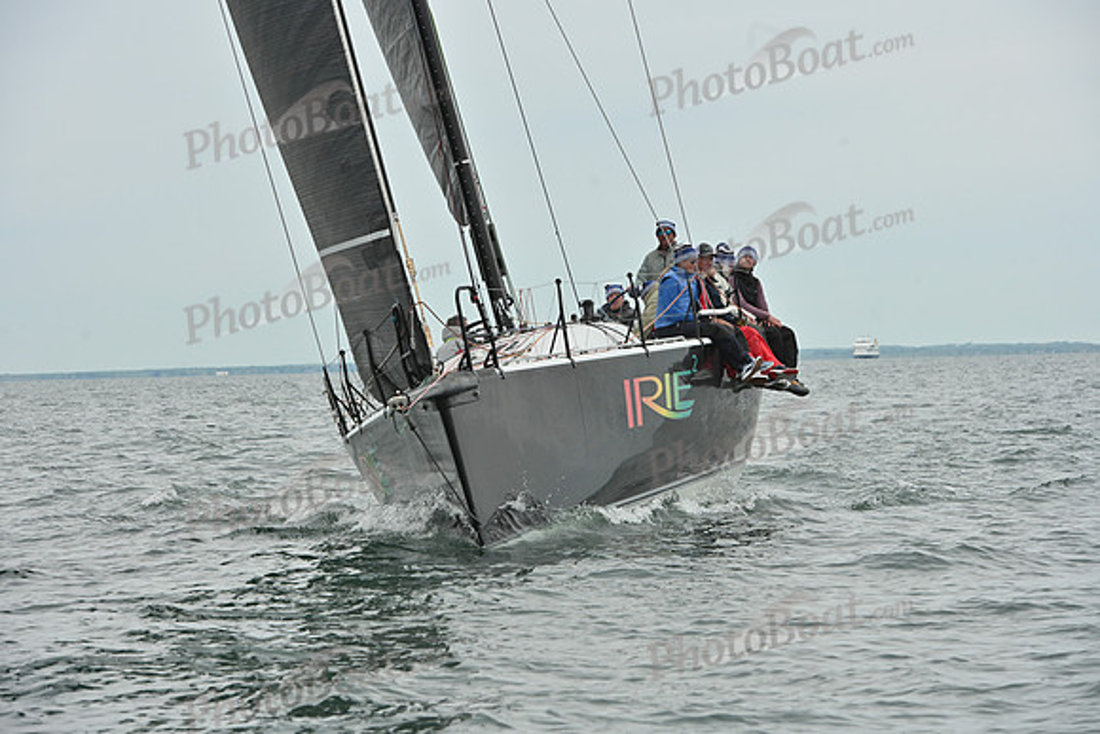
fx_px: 4890
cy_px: 367
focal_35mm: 160
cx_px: 550
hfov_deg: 12.8
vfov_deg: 8.6
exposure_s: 1/1250
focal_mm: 160
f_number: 9
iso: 320
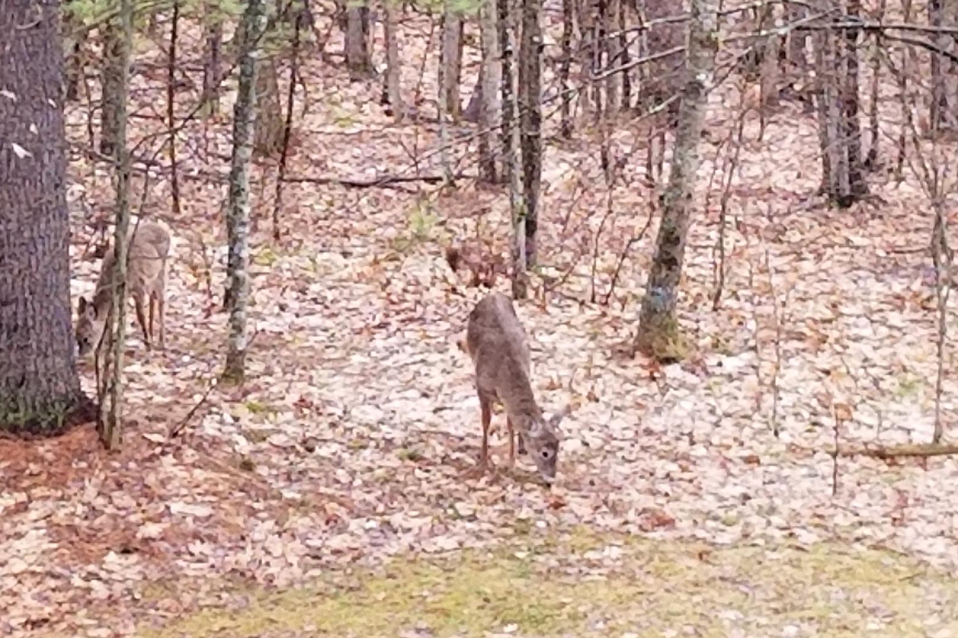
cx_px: 320
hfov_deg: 38.5
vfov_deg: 26.5
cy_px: 302
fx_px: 1357
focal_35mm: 51
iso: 50
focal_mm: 4.25
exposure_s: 1/96
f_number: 1.7
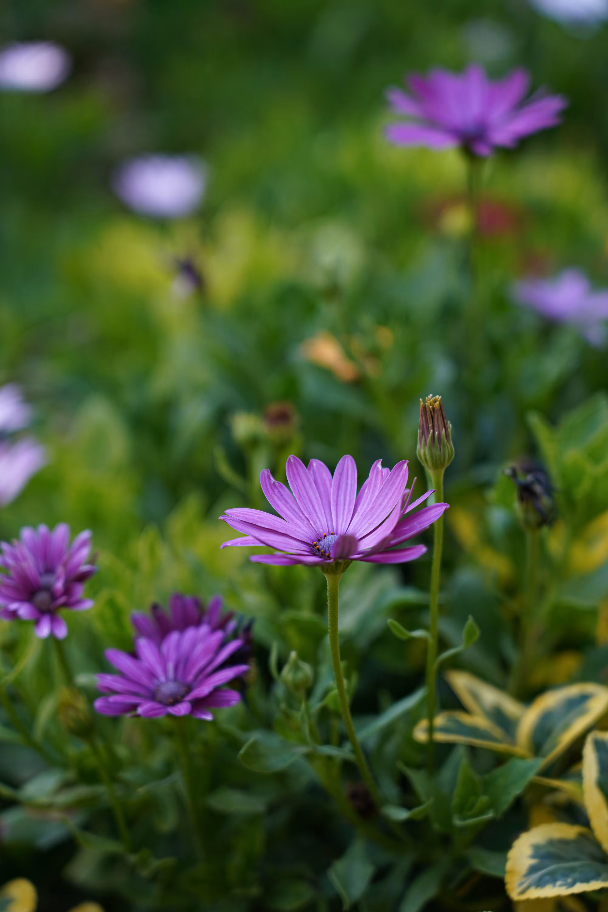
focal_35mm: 105
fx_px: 2660
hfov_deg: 13.0
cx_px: 304
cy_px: 456
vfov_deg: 19.5
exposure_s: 1/640
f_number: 4
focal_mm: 105
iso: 800
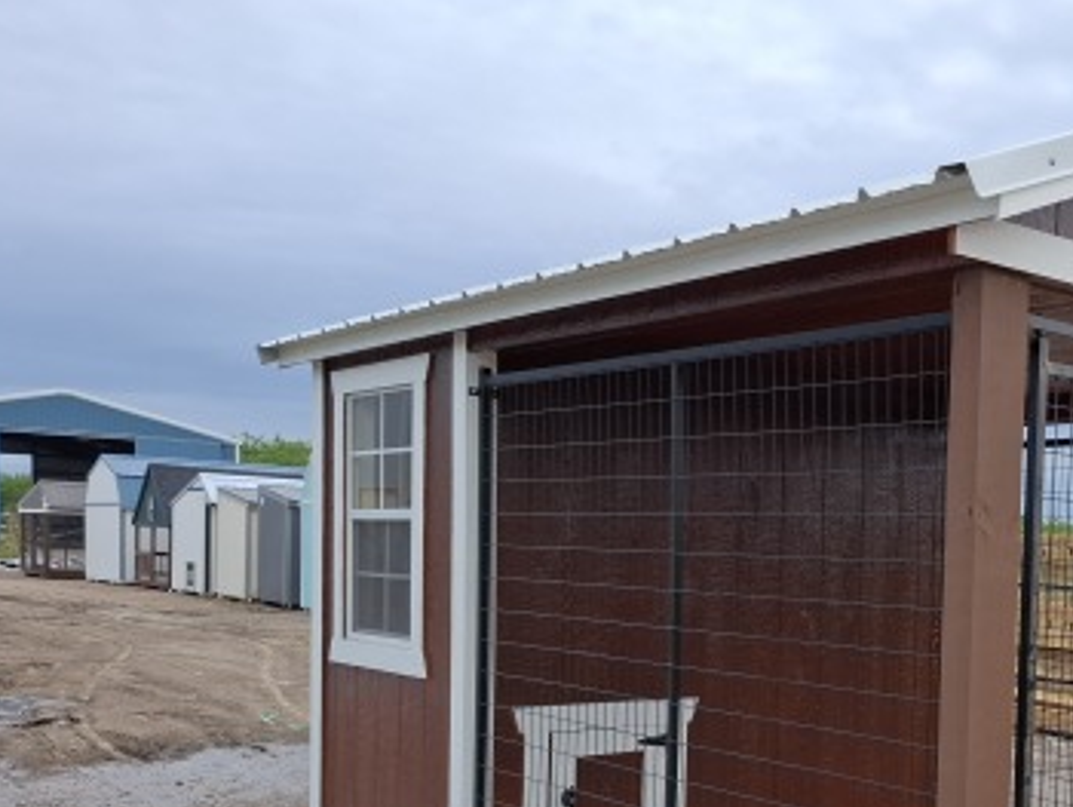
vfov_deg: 33.3
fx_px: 1303
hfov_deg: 41.5
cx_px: 947
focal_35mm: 42
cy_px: 657
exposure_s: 1/286
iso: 50
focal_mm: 5.54
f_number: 1.8
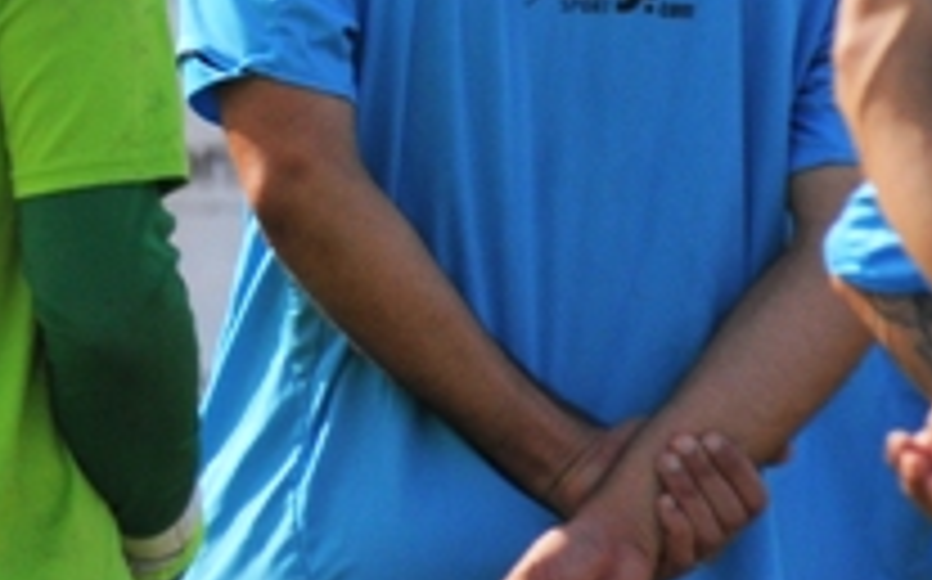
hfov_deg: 0.8
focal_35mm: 2483
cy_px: -425
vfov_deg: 0.5
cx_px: -779
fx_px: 63017
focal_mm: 420
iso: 400
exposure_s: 1/500
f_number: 10
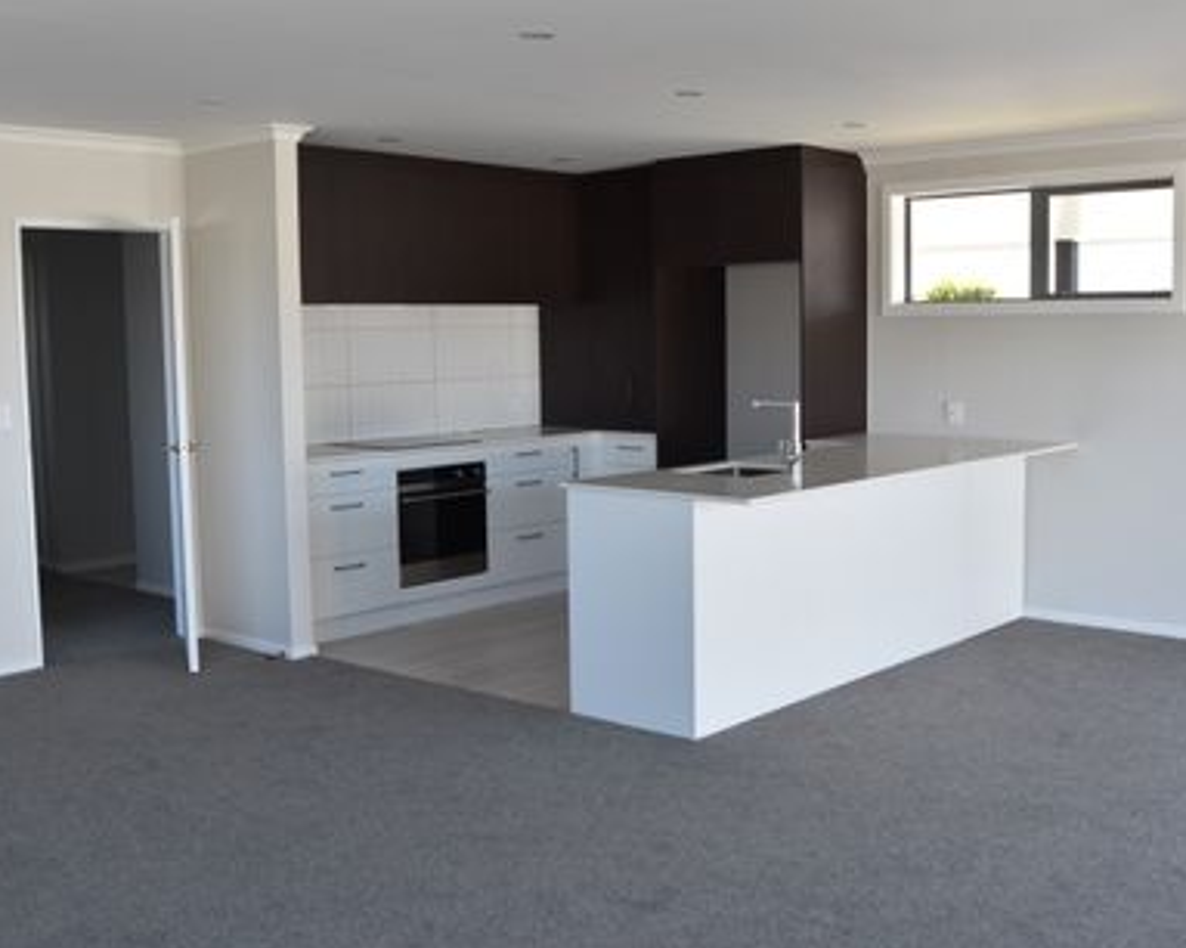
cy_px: 479
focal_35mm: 38
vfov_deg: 39.1
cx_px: 641
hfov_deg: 47.9
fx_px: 1333
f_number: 6.3
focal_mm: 22
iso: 400
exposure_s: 1/160
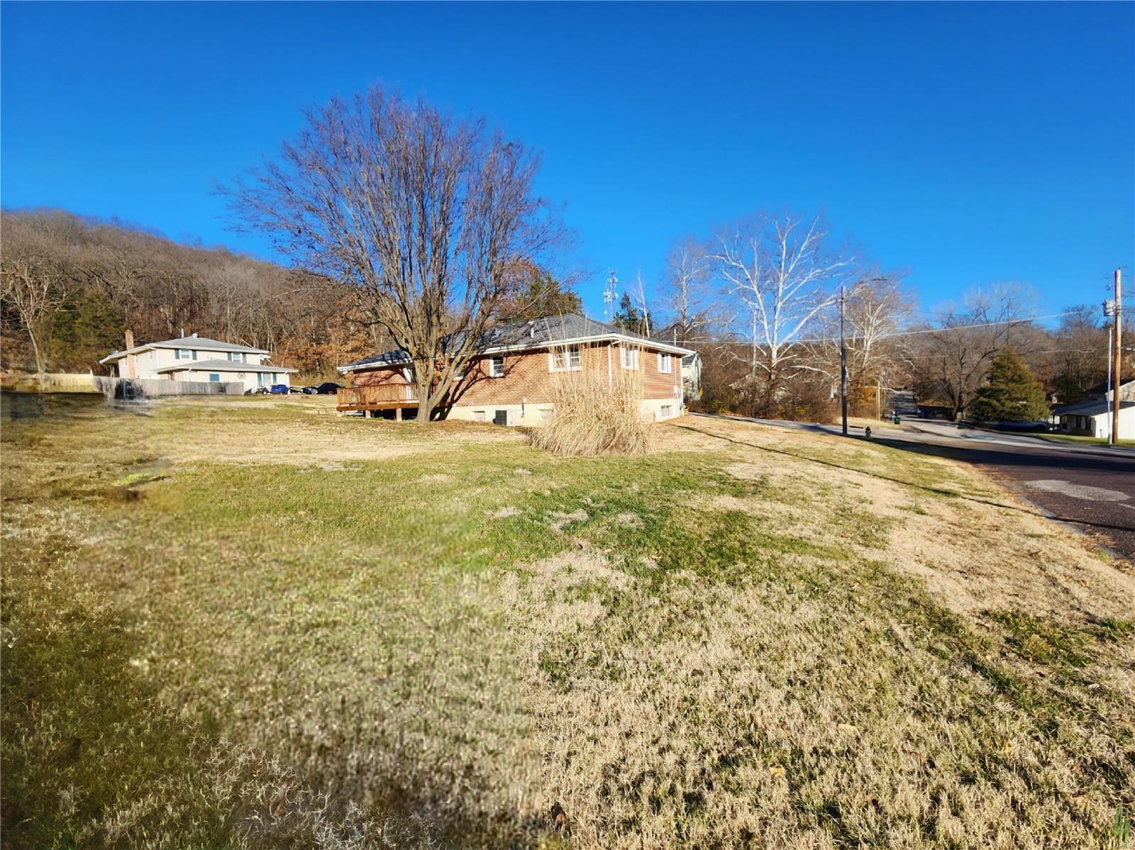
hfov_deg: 106.2
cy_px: 425
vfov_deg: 89.9
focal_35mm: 13
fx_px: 426
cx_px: 568
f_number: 2.2
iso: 50
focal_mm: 2.2
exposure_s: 1/1429
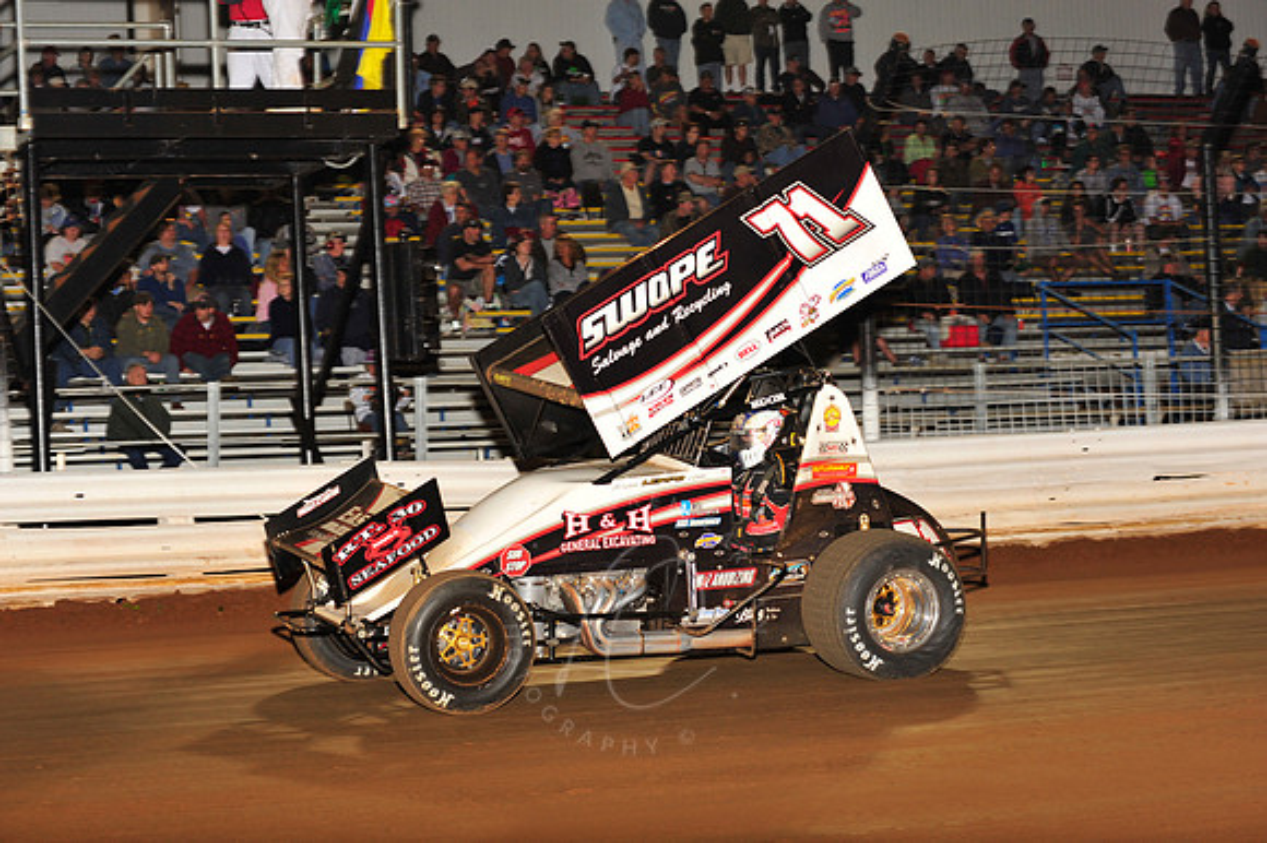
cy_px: 422
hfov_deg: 22.2
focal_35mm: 92
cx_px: 634
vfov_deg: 14.8
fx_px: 3236
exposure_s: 1/320
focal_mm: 92
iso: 800
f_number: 6.3
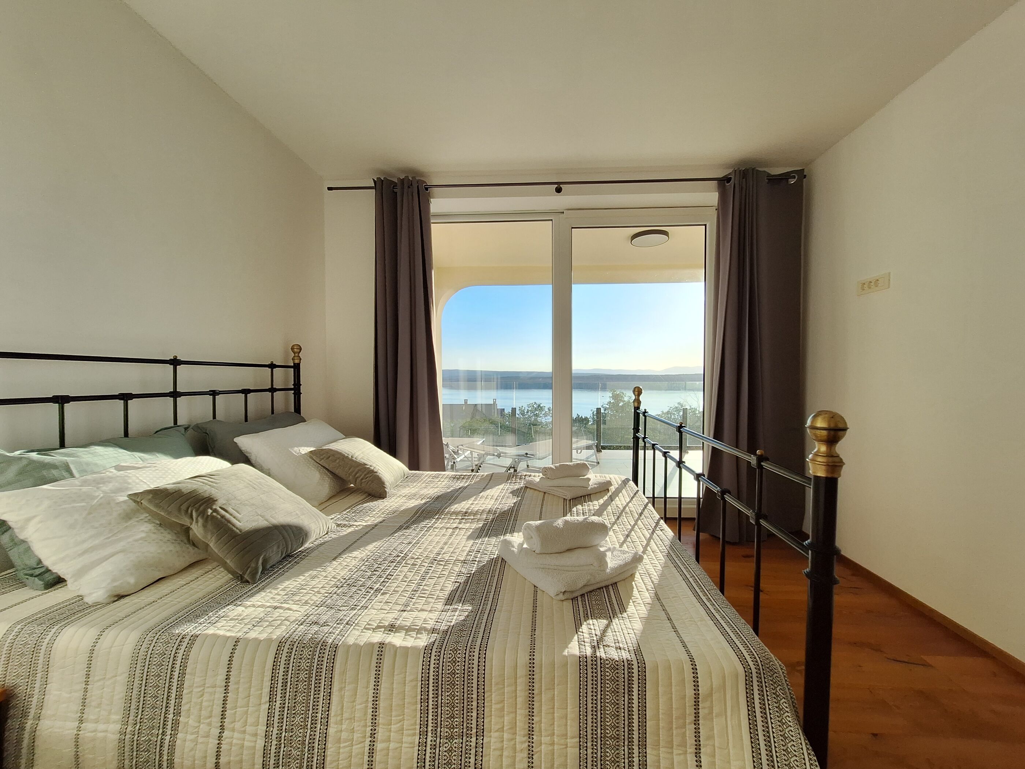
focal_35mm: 13
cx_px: 512
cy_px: 384
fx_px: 385
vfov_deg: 89.9
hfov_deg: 106.2
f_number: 2.2
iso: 40
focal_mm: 1.74
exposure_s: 1/1427
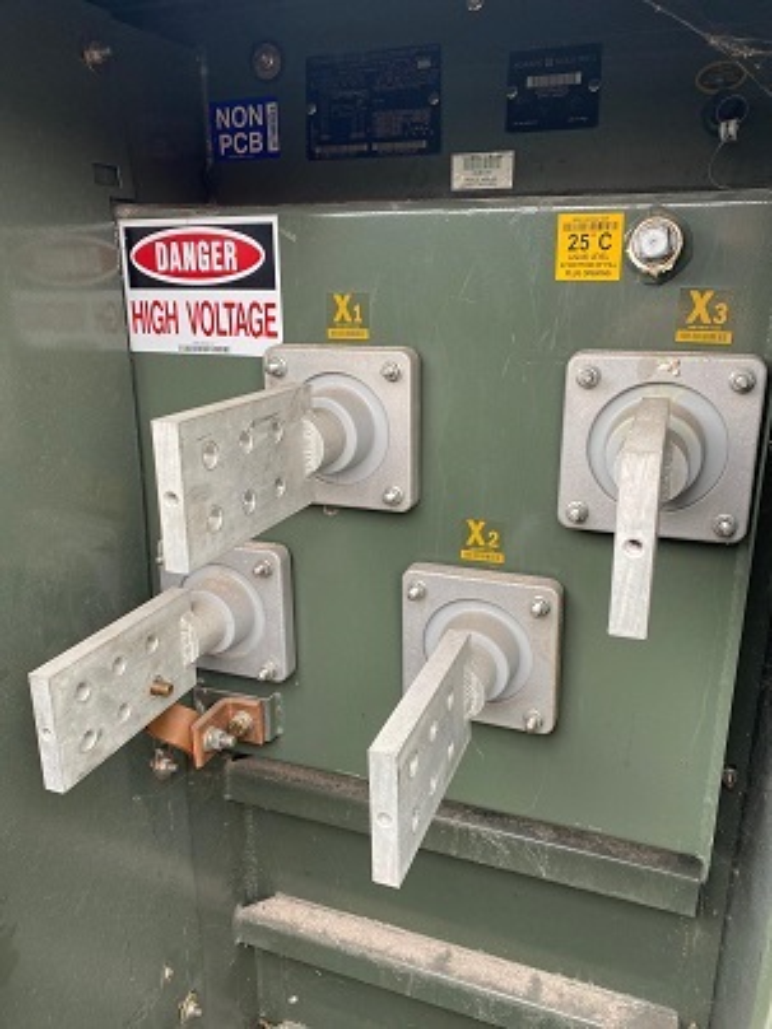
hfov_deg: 53.1
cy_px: 514
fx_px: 773
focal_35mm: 26
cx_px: 386
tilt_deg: -17.1
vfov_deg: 67.3
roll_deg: +1.3
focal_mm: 4.25
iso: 50
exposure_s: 1/121
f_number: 1.8
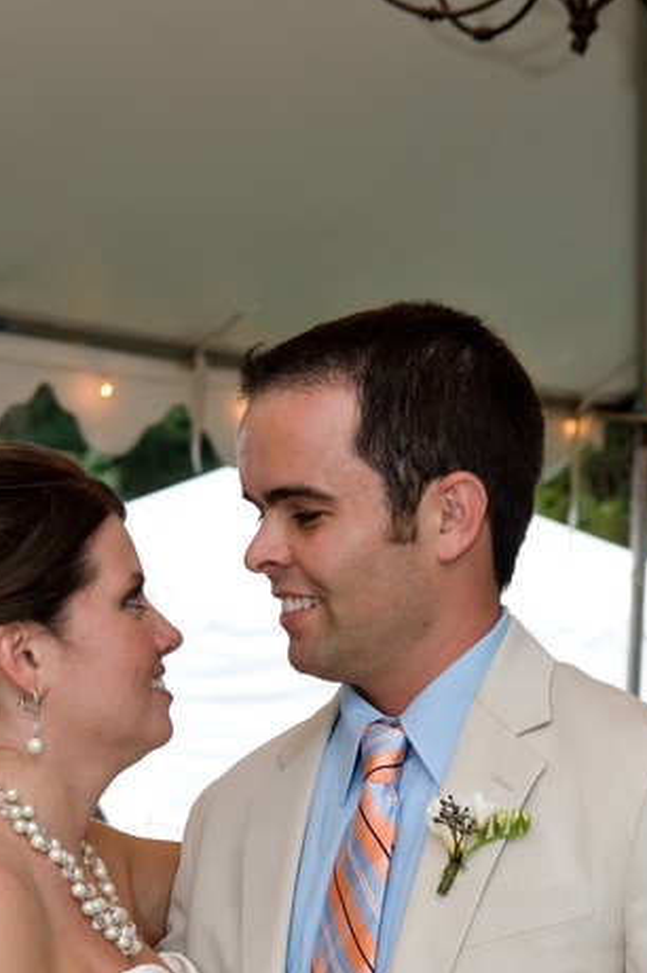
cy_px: 795
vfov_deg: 19.8
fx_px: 2754
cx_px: 262
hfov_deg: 13.4
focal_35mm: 102
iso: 640
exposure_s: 1/160
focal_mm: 52
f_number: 5.6
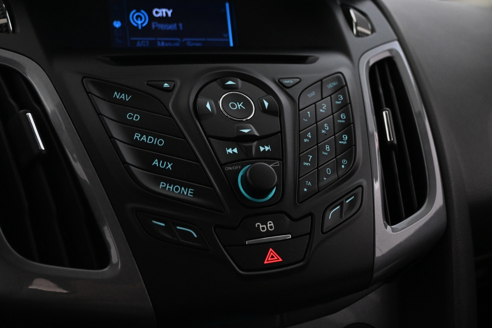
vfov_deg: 36.2
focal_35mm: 37
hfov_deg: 52.2
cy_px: 164
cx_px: 246
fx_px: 502
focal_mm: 24.5
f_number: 4.2
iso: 4000
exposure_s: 1/40
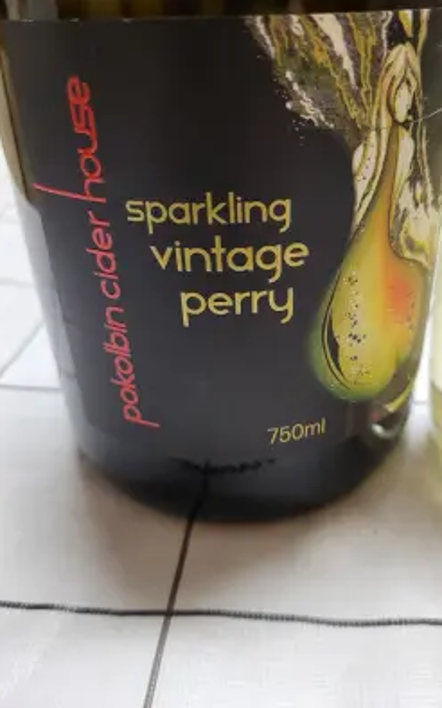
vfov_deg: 66.5
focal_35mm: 28
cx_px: 253
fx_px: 540
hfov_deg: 44.4
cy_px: 356
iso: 500
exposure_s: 1/50
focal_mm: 5.4
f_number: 1.8
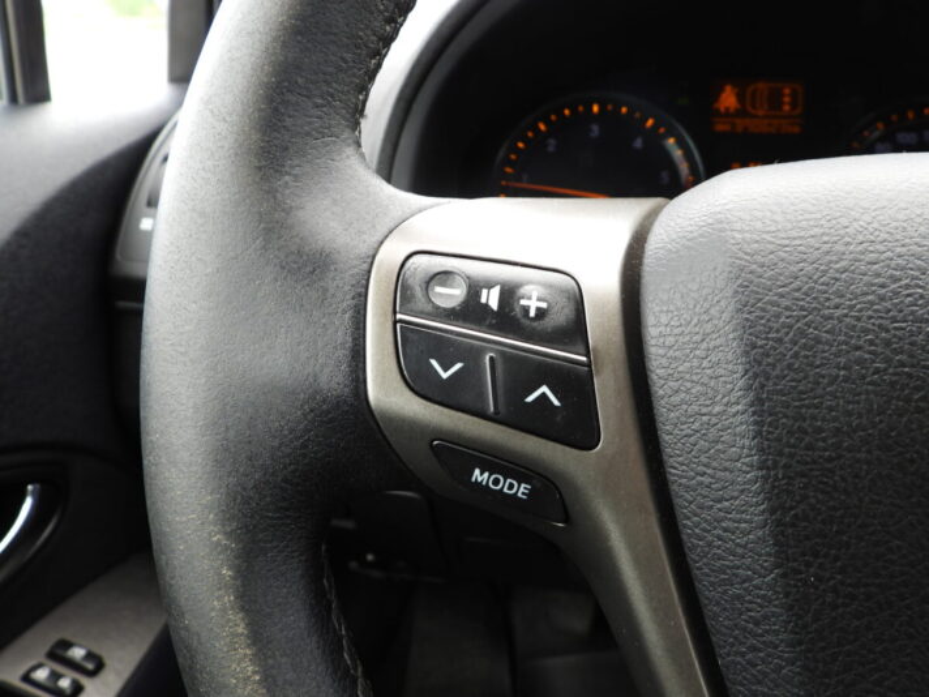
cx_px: 464
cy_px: 348
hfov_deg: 67.3
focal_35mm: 26
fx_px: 698
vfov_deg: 53.1
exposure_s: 1/60
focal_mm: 4.7
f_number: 2.8
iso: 100
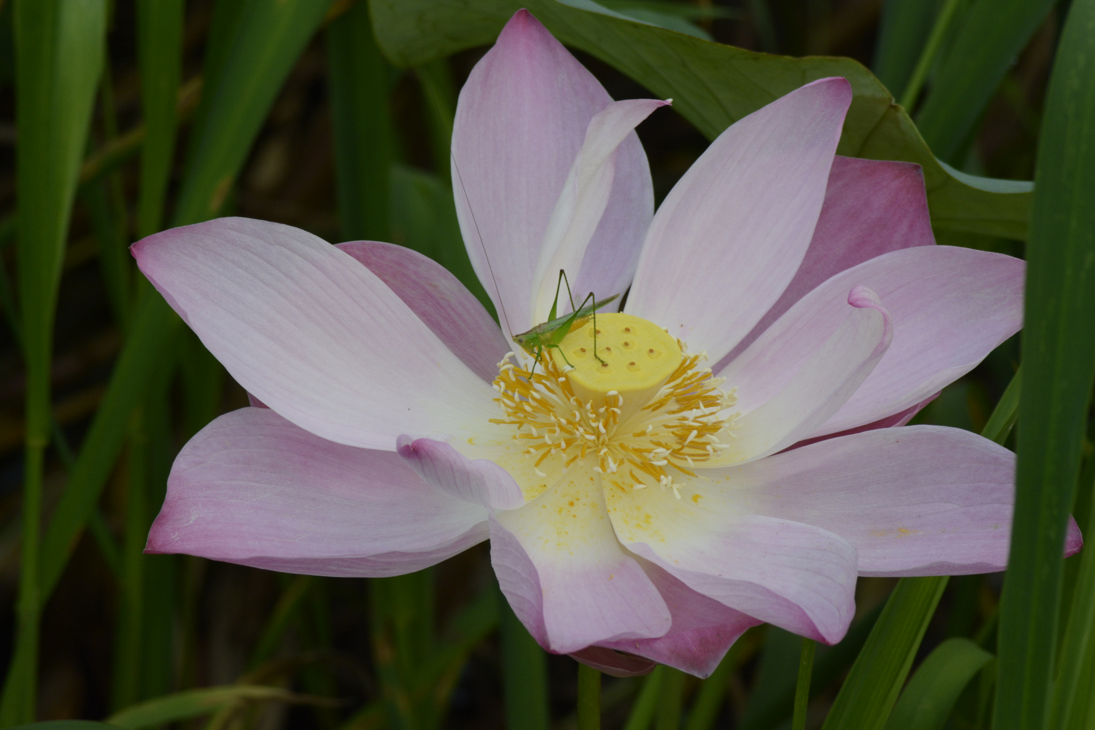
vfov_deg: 3.4
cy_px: 365
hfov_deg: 5.1
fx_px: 12317
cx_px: 548
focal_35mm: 405
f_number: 16
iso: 500
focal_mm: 270
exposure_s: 1/160
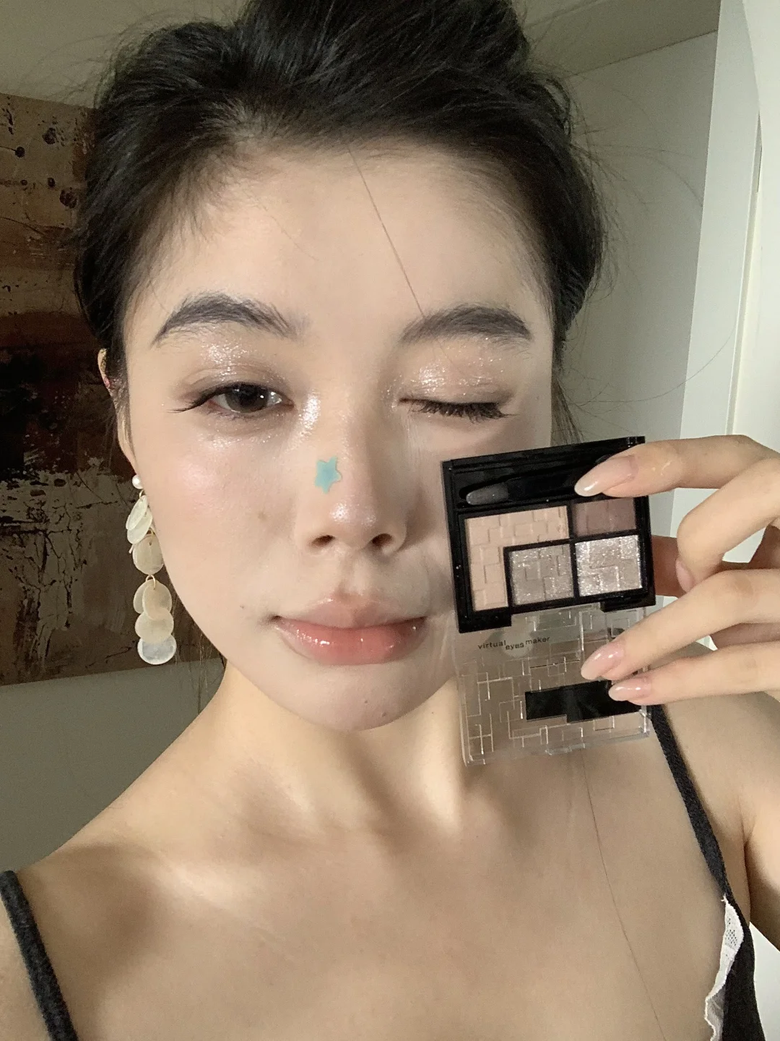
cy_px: 520
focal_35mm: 32
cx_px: 390
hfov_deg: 44.2
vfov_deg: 56.8
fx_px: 961
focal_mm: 2.87
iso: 160
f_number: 2.2
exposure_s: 1/60
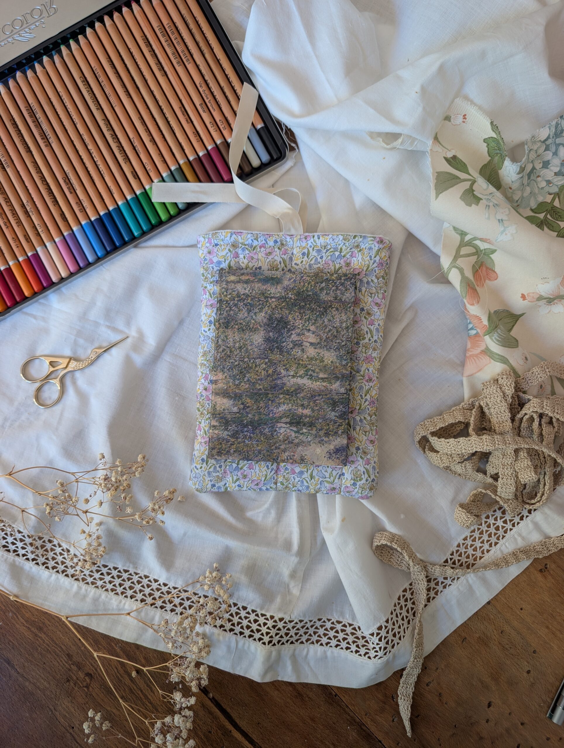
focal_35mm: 24
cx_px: 282
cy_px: 374
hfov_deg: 56.9
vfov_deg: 71.5
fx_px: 520
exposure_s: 1/23.8
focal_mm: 6.9
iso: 30
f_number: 1.68
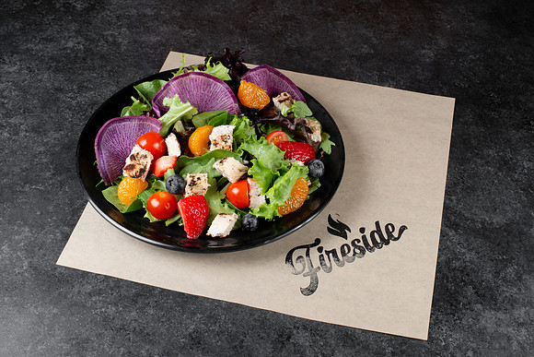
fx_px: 742
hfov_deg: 39.6
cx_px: 267
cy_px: 178
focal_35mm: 50
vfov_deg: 27.0
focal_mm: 50
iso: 250
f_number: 14
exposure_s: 1/200
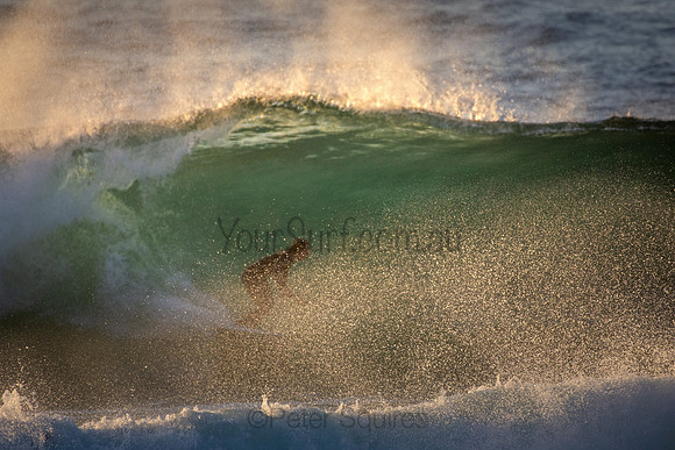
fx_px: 14065
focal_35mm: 750
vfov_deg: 1.8
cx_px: 338
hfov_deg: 2.7
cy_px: 225
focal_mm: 500
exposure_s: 1/2000
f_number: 5.6
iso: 900
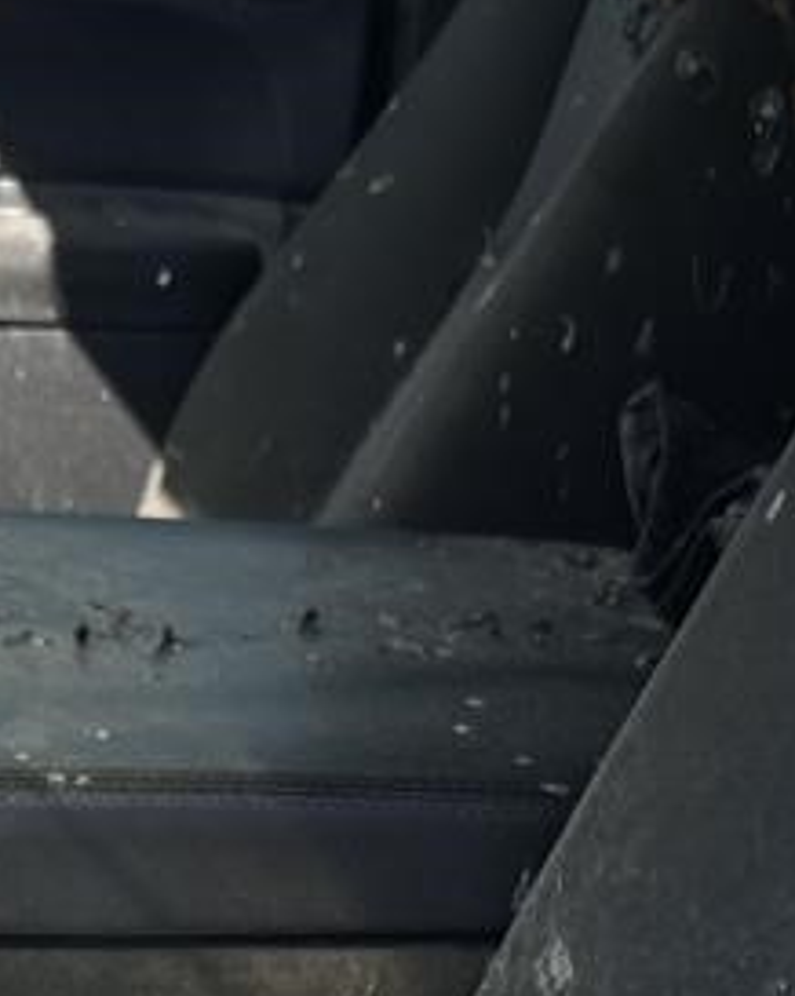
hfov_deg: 14.0
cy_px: 1715
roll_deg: -16.2
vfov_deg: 15.4
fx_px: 3239
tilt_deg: -34.3
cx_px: 306
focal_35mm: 110
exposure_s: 1/962
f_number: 1.78
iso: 80
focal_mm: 6.86
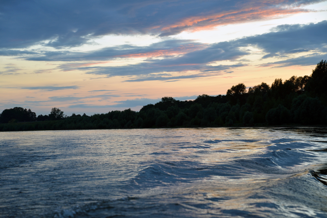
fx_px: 727
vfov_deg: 17.1
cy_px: 109
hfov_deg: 25.4
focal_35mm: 80
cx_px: 164
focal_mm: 80
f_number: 5
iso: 400
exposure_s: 1/100
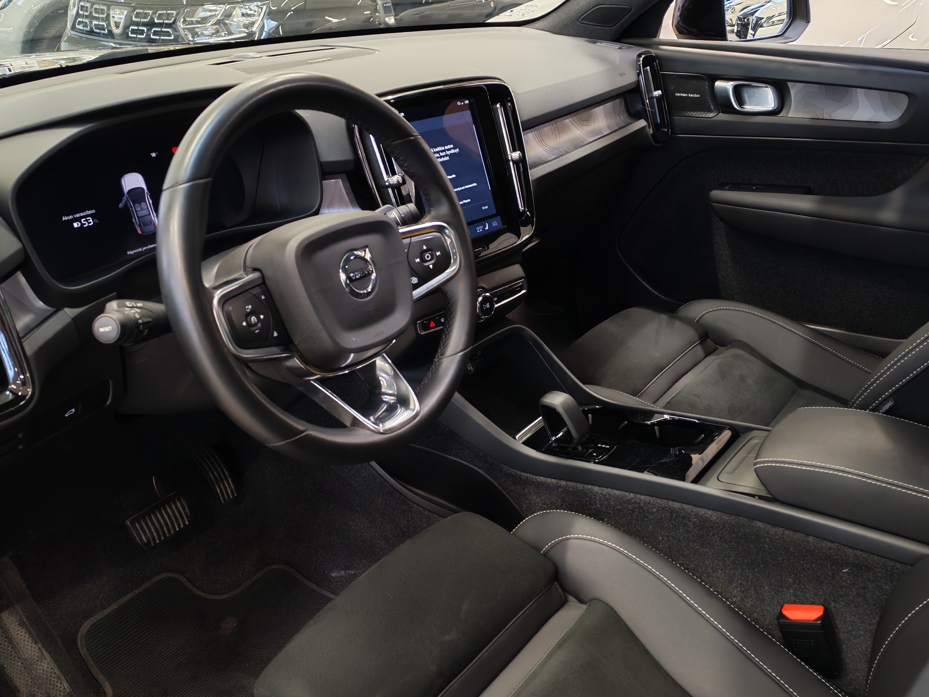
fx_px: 912
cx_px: 464
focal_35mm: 34
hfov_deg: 54.0
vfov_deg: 41.8
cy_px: 348
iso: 1250
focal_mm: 6.12
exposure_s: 1/50
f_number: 1.9
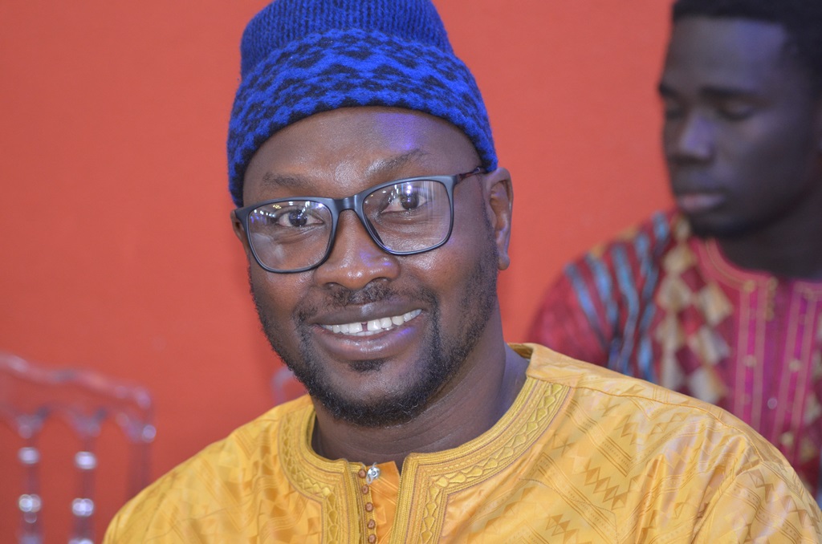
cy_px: 272
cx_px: 411
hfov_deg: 16.7
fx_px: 2802
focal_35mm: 123
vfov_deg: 11.1
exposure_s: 1/60
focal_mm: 82
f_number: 4
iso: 800
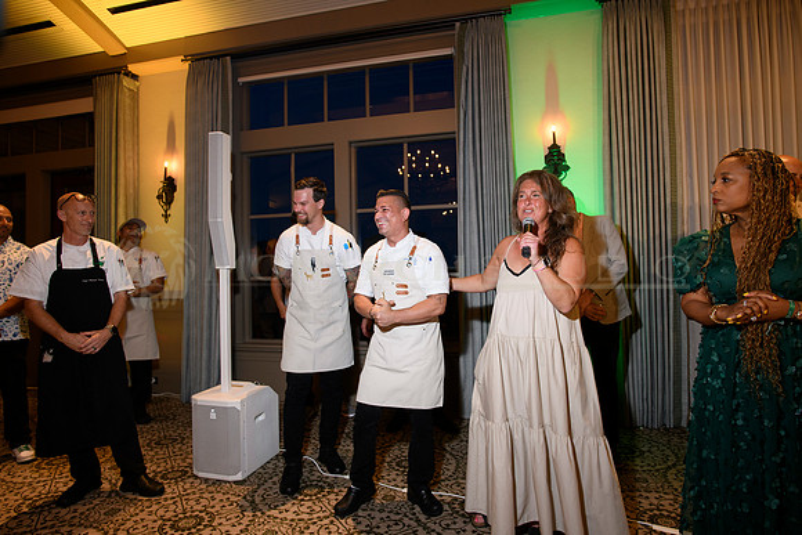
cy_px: 268
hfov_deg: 84.0
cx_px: 401
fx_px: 446
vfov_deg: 62.0
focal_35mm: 20
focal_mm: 20
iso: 640
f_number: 5.6
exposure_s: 1/40
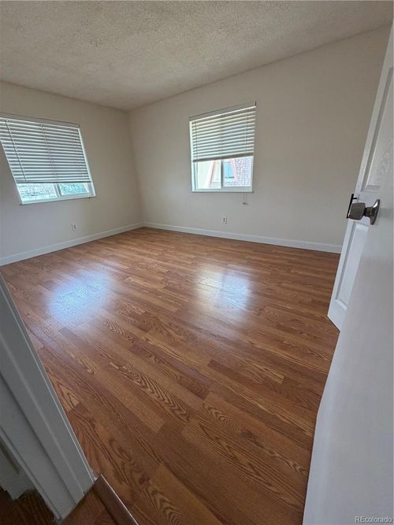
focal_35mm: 14
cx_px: 197
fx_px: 213
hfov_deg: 85.7
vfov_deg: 102.1
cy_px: 262
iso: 250
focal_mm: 2.22
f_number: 2.2
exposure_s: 1/121
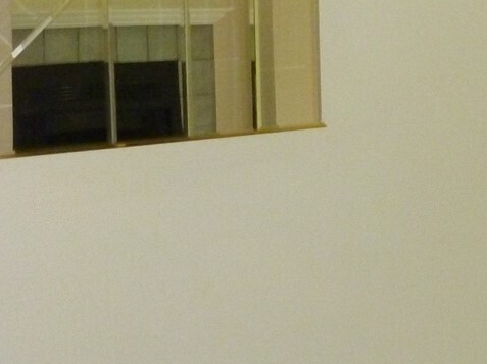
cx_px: 775
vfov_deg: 15.7
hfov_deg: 18.1
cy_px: 110
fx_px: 1321
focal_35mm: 94
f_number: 3.3
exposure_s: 1/60
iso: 320
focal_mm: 5
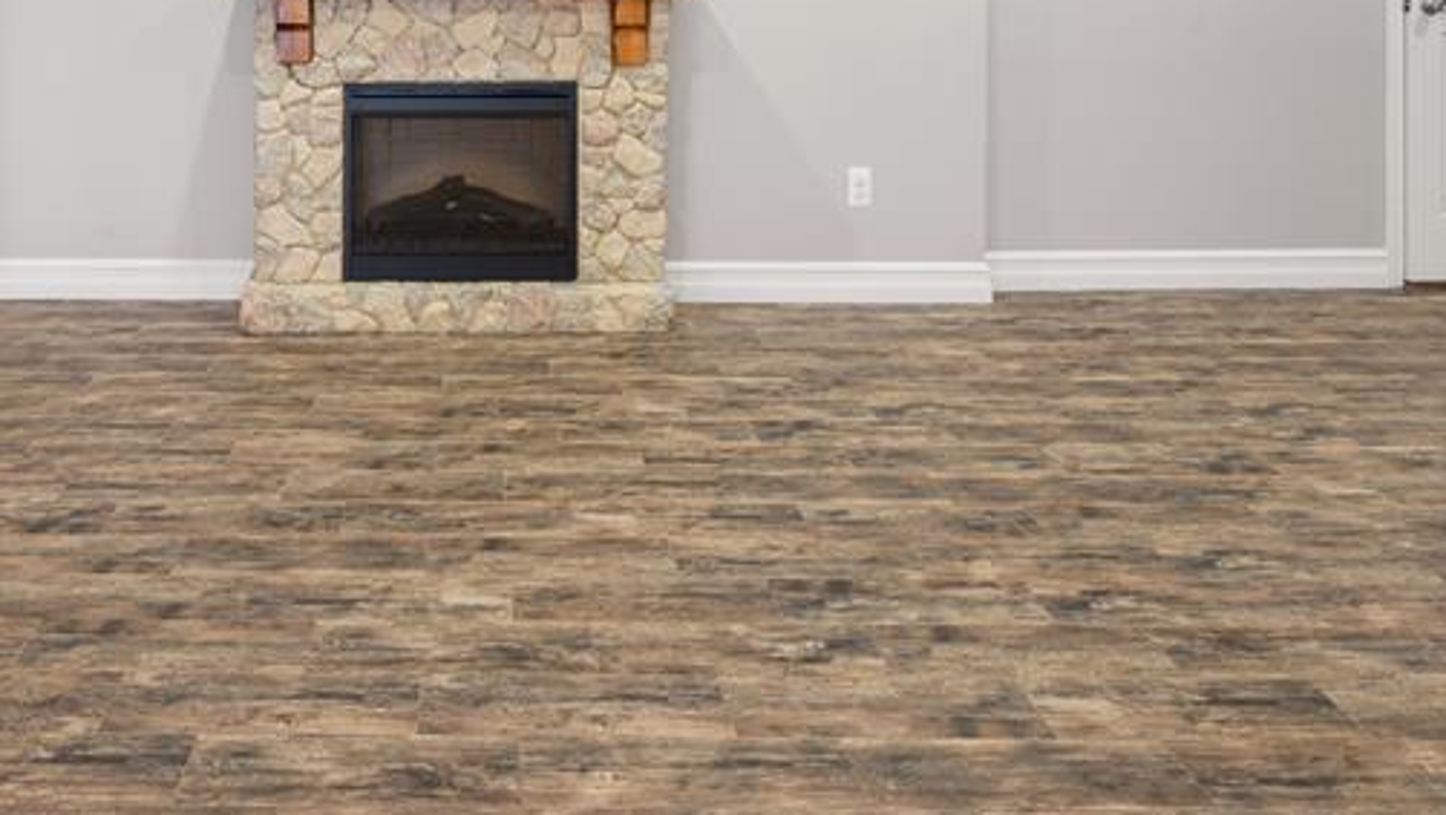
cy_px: -30
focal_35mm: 32
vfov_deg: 33.1
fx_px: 1228
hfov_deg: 59.6
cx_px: 484
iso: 100
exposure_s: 2.5
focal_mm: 15
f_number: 11
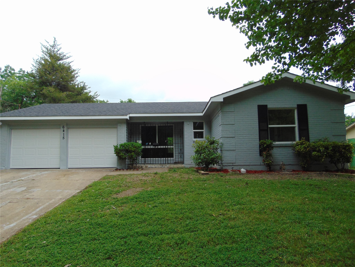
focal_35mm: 25
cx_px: 178
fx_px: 256
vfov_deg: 54.9
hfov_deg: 69.4
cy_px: 134
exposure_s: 1/250
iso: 80
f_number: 3
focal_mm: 4.5
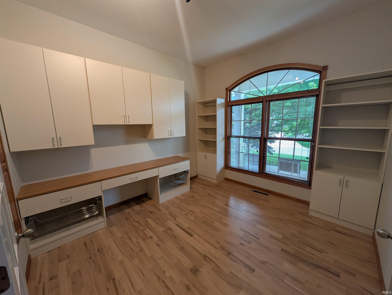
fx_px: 136
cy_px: 148
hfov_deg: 110.5
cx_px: 196
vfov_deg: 94.6
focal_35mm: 12
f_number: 1.7
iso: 62
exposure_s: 1/60
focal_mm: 2.02
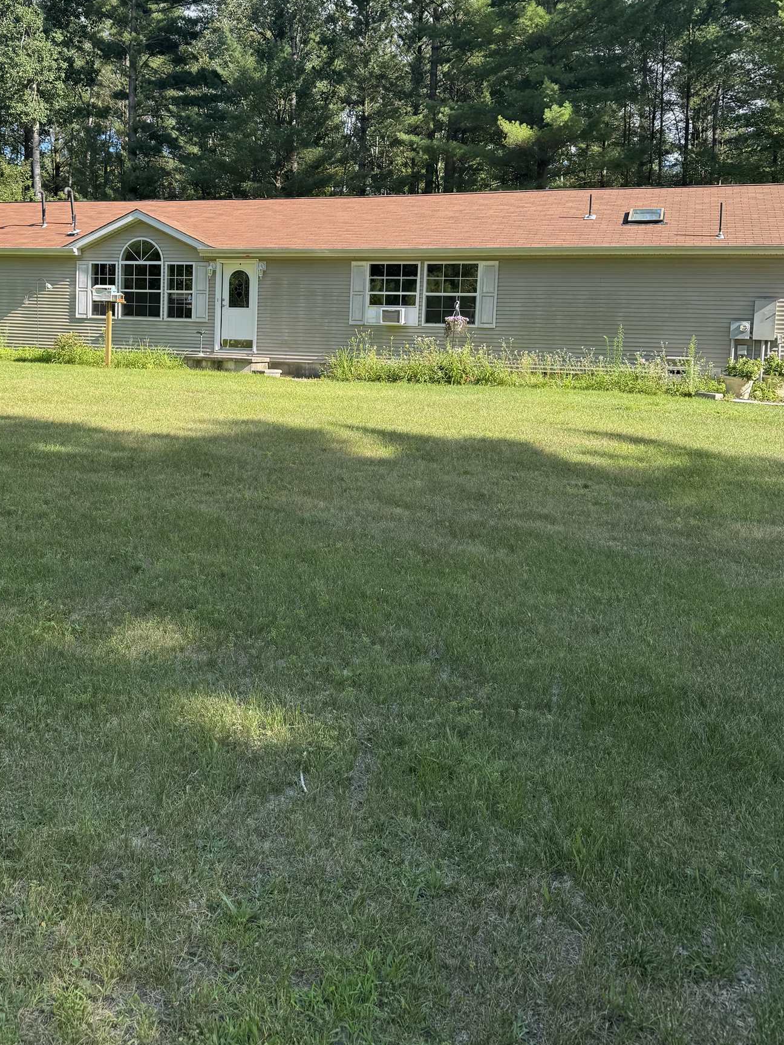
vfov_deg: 56.2
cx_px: 295
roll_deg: -0.4
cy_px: 394
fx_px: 966
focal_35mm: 32
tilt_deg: -3.4
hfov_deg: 43.8
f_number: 1.78
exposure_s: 1/938
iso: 80
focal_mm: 6.76
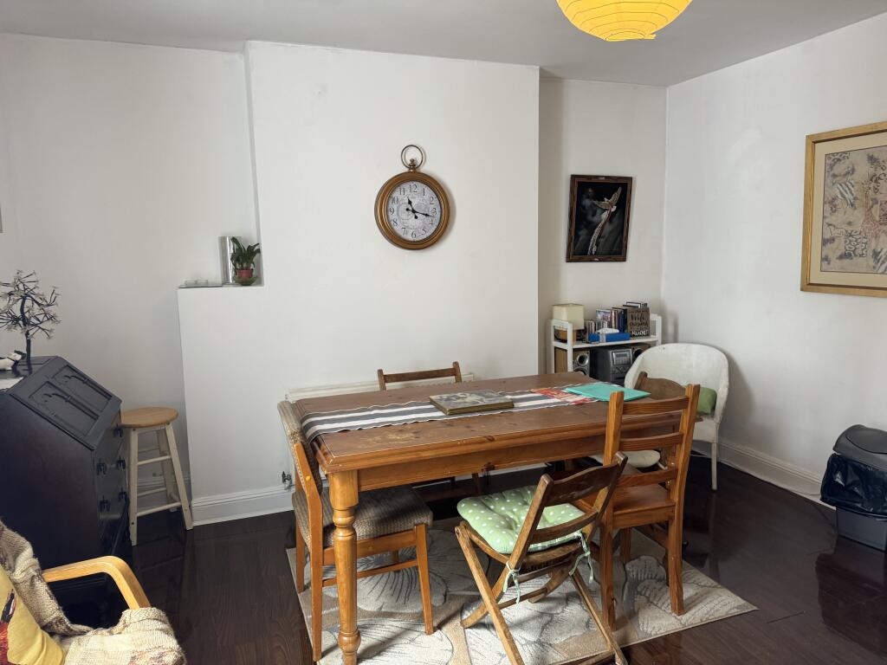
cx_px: 444
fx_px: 615
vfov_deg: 56.8
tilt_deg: -7.0
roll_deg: +0.9
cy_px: 332
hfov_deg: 71.6
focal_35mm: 24
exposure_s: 1/100
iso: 200
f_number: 1.78
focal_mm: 6.76
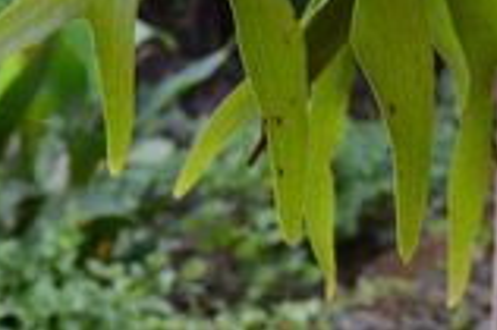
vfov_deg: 4.6
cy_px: -603
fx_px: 3999
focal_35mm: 290
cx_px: -236
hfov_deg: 7.0
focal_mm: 34
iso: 400
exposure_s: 1/80
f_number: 4.2
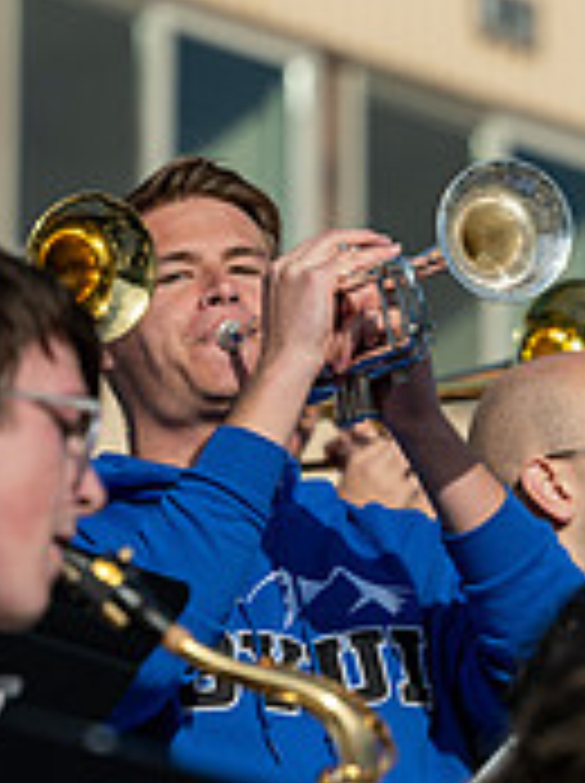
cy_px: 258
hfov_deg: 2.8
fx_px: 12175
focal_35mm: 539
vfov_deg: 3.7
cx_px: 469
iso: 100
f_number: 4
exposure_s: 1/2500
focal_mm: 145
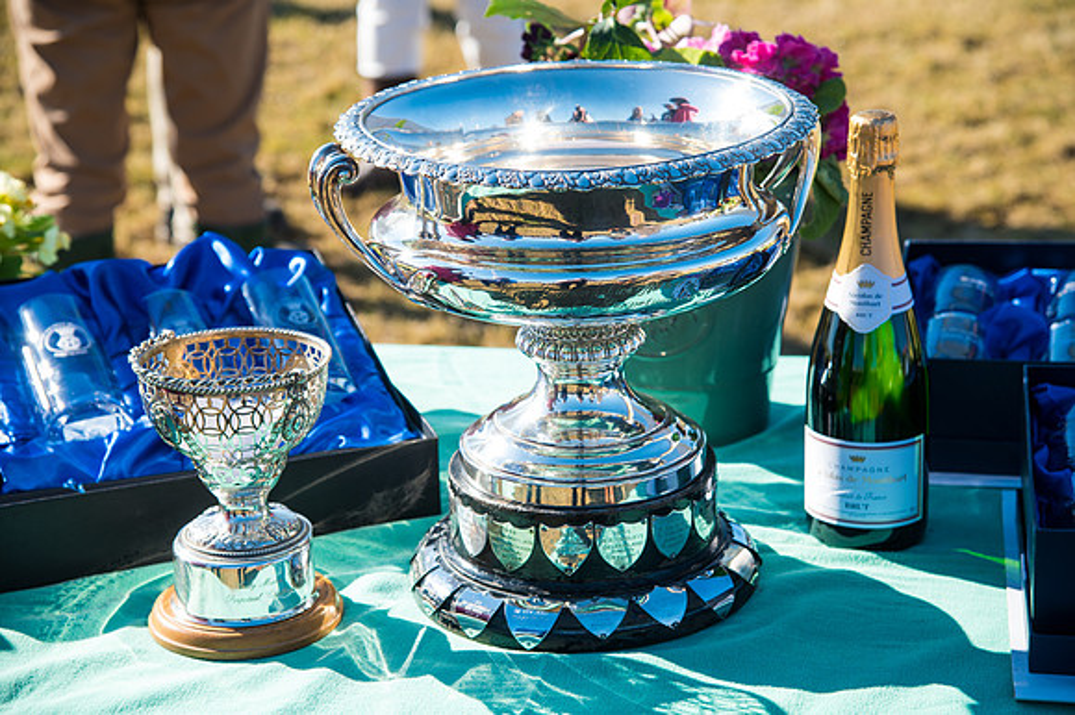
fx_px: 2566
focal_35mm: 86
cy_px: 358
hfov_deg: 23.7
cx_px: 538
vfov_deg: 15.9
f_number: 5
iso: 125
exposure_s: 1/200
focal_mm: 86
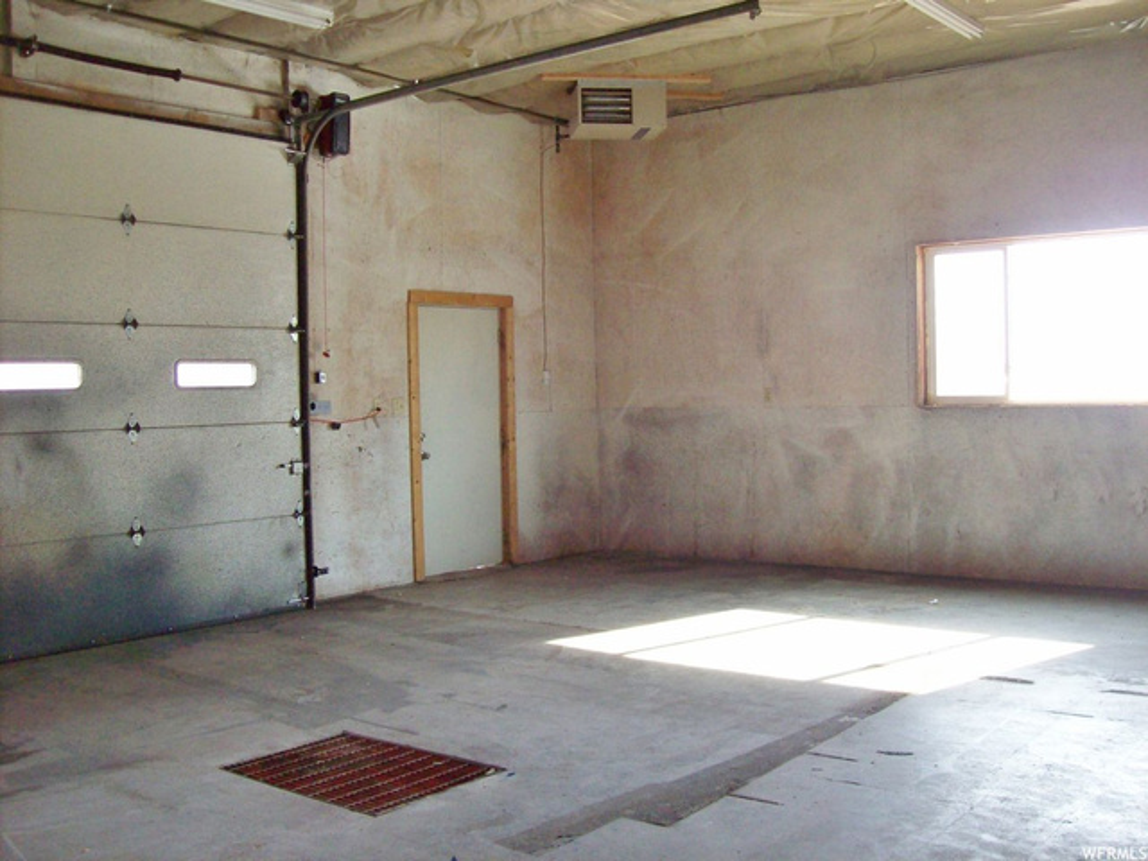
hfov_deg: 51.4
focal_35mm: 36
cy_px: 430
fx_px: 1194
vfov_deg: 39.7
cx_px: 574
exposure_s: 1/94.2
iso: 200
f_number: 2.7
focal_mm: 6
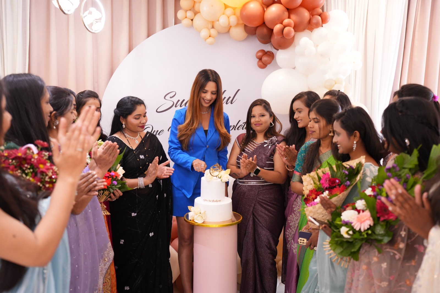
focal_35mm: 42
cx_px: 220
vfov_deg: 31.9
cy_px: 146
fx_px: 513
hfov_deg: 46.4
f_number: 2.8
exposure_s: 1/200
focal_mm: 42
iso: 800
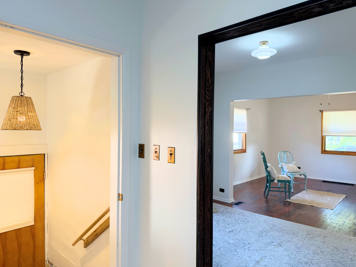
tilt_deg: -0.7
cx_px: 178
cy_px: 134
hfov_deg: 71.6
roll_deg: -0.2
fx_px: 247
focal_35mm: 24
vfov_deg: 56.8
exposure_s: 1/60
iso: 125
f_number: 1.78
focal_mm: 6.76
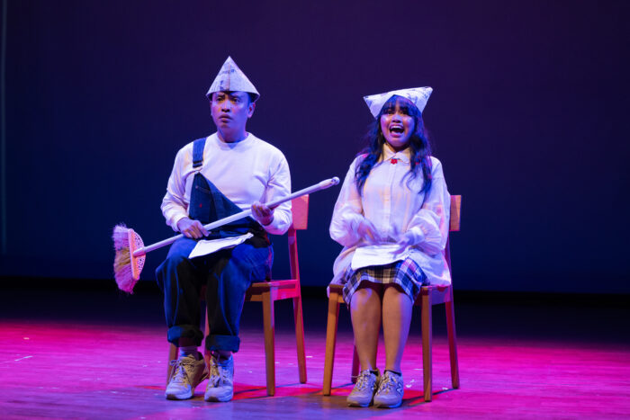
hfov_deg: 28.8
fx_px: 1225
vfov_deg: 19.5
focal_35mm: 70
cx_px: 315
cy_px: 210
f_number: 2.8
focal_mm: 70
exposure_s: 1/80
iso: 1600
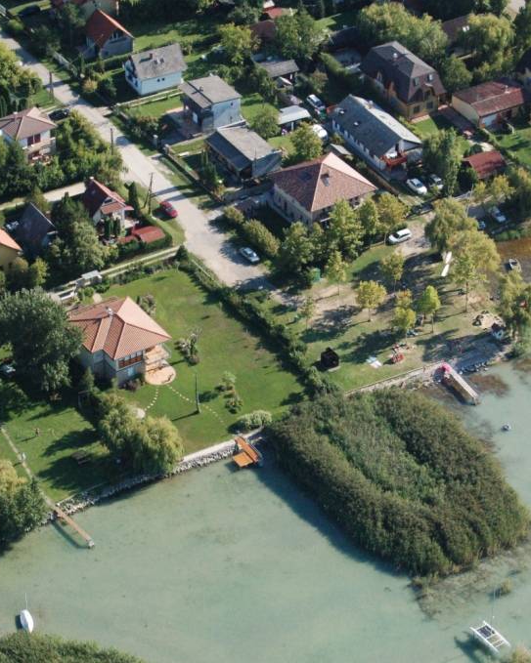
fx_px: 2293
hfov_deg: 13.2
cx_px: 203
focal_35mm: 117
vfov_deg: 16.5
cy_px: 332
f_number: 13
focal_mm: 55
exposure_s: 1/640
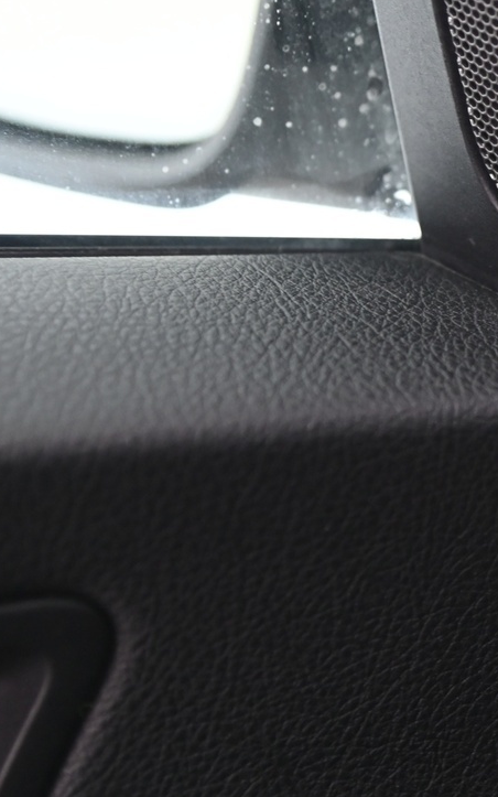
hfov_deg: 10.7
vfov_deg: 17.5
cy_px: 310
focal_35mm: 119
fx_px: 2584
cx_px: 721
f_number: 4
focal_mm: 52
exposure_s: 1/15
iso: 2000
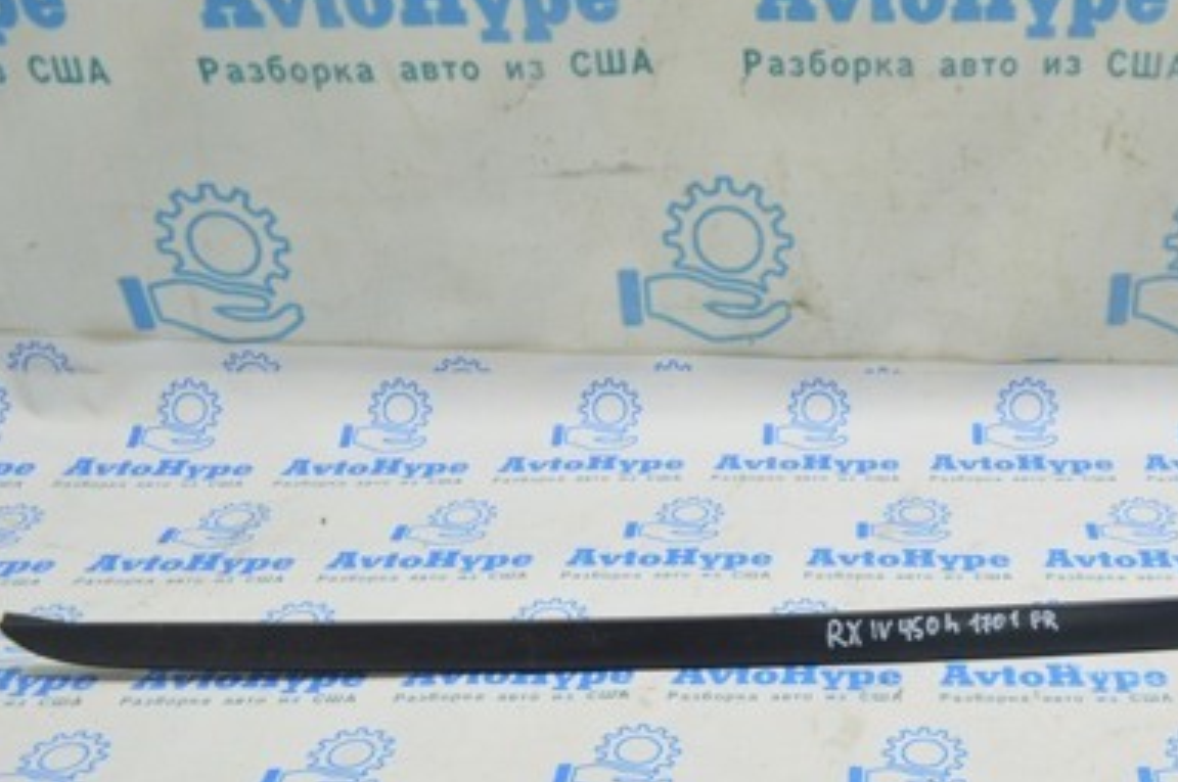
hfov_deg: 42.2
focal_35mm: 45
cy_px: 606
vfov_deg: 29.2
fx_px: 1471
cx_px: 899
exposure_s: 1/20
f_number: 5.6
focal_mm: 18
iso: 400
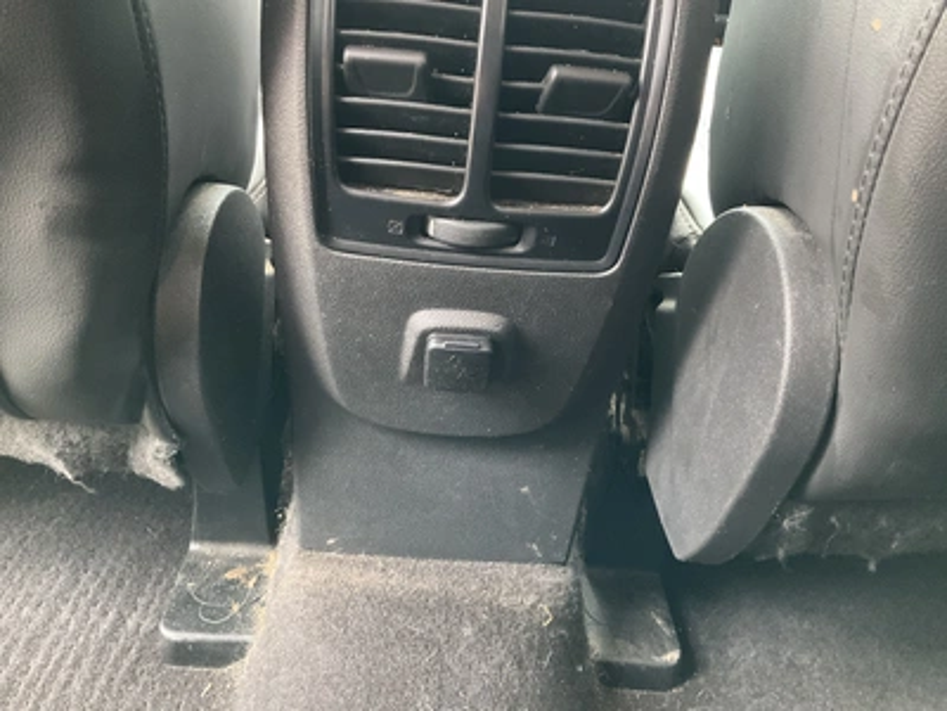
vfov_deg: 48.2
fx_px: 793
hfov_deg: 61.7
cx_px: 474
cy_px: 356
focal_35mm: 29
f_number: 1.8
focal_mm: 3
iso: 400
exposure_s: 1/30
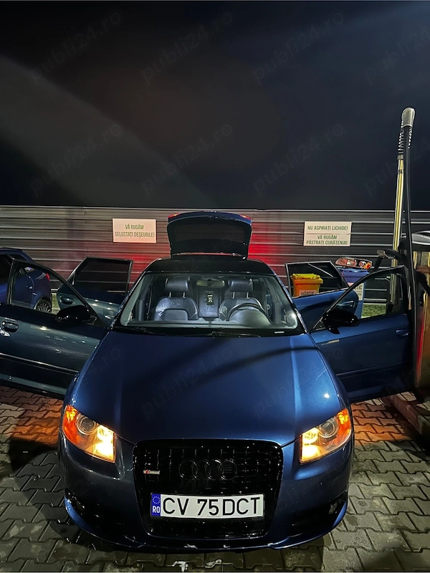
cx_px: 215
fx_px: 398
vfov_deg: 71.6
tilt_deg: -6.1
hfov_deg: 56.8
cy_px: 286
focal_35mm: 24
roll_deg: -1.9
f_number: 1.78
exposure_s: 1/9
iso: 1600
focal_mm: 6.86
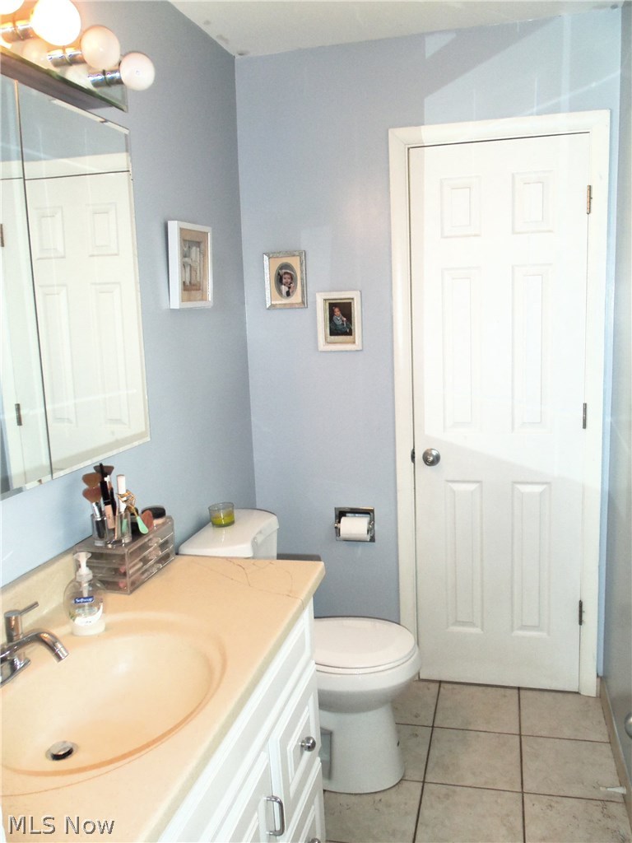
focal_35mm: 29
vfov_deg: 61.7
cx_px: 316
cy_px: 422
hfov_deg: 48.2
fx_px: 706
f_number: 3.4
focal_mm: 5.2
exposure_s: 1/30
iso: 100
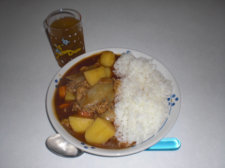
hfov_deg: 49.0
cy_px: 84
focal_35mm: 38
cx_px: 112
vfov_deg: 37.7
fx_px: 247
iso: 64
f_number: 3.1
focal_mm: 6.3
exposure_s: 1/60
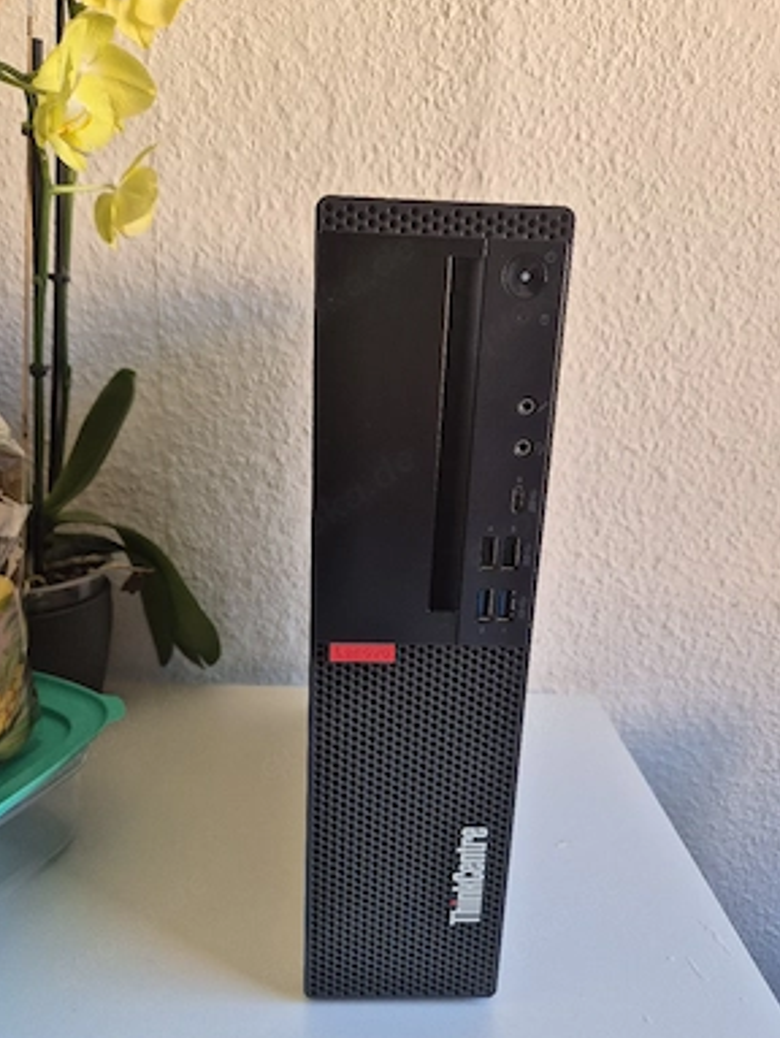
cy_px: 537
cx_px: 395
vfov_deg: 71.5
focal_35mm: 24
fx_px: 720
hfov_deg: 56.9
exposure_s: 1/182
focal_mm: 5.4
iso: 100
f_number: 1.8
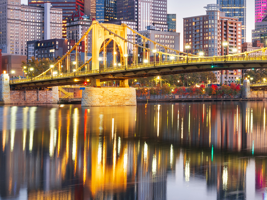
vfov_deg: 19.6
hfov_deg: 25.3
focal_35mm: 75
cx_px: 234
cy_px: 80
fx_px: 578
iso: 100
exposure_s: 13
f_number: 11
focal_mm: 32
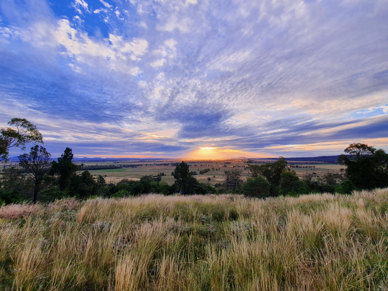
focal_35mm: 13
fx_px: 146
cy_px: 146
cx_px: 194
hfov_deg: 106.2
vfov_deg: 89.9
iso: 50
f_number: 2.2
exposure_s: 1/216
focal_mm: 1.8
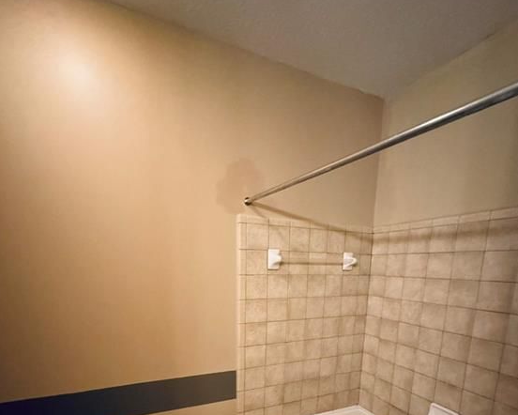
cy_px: 319
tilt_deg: -10.4
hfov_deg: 83.3
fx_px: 291
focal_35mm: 19
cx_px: 254
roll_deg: +0.2
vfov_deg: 65.8
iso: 1250
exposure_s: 1/60
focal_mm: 2.22
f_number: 2.2
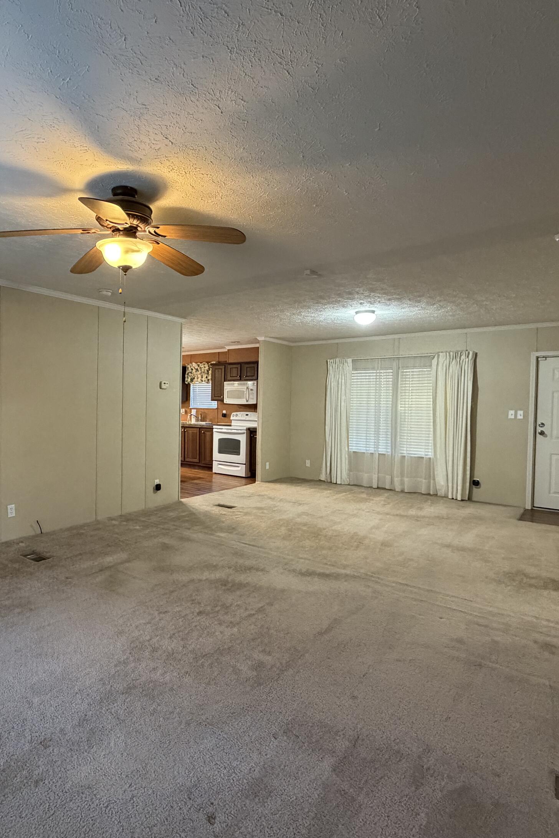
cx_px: 207
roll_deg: -0.9
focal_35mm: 20
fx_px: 466
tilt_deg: -2.5
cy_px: 419
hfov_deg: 61.0
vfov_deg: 84.0
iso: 640
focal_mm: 2.22
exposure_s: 1/60
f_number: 2.2
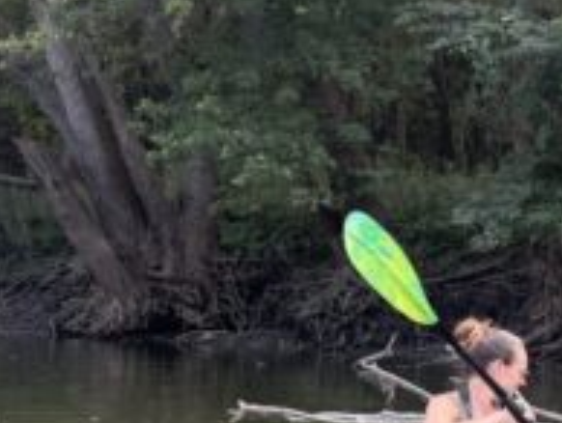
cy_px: 339
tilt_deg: -1.8
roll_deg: -0.7
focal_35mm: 95
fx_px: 1544
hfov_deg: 18.1
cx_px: 866
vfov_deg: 15.5
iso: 64
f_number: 1.78
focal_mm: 6.76
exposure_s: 1/121
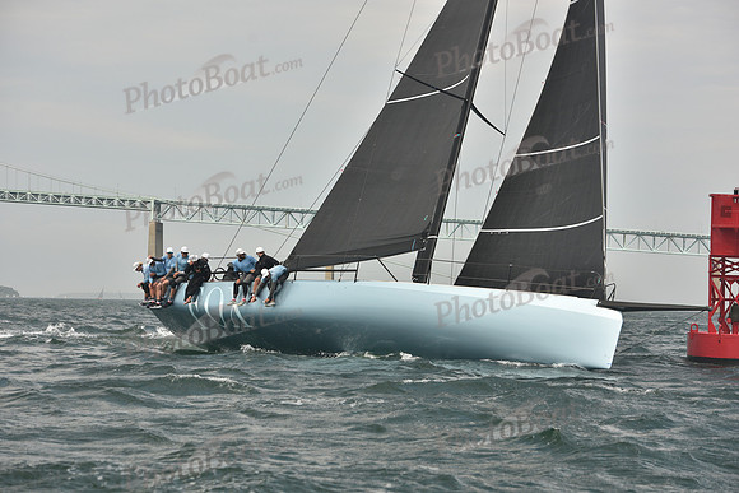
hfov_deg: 21.5
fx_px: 1951
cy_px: 246
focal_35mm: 95
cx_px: 370
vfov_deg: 14.4
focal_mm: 95
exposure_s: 1/640
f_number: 5.6
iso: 250
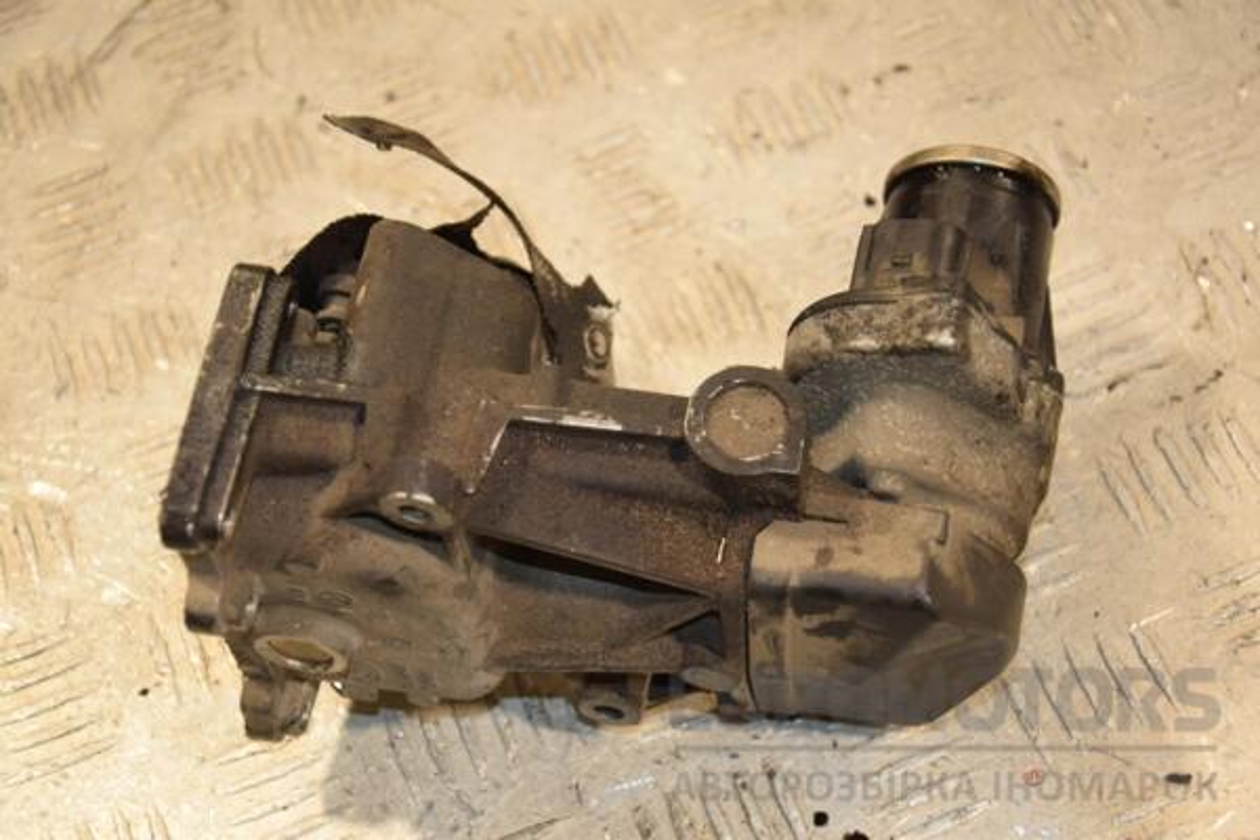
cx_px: 630
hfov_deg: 23.4
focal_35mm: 87
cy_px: 420
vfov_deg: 15.7
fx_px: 3045
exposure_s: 1/160
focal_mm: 58
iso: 800
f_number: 5
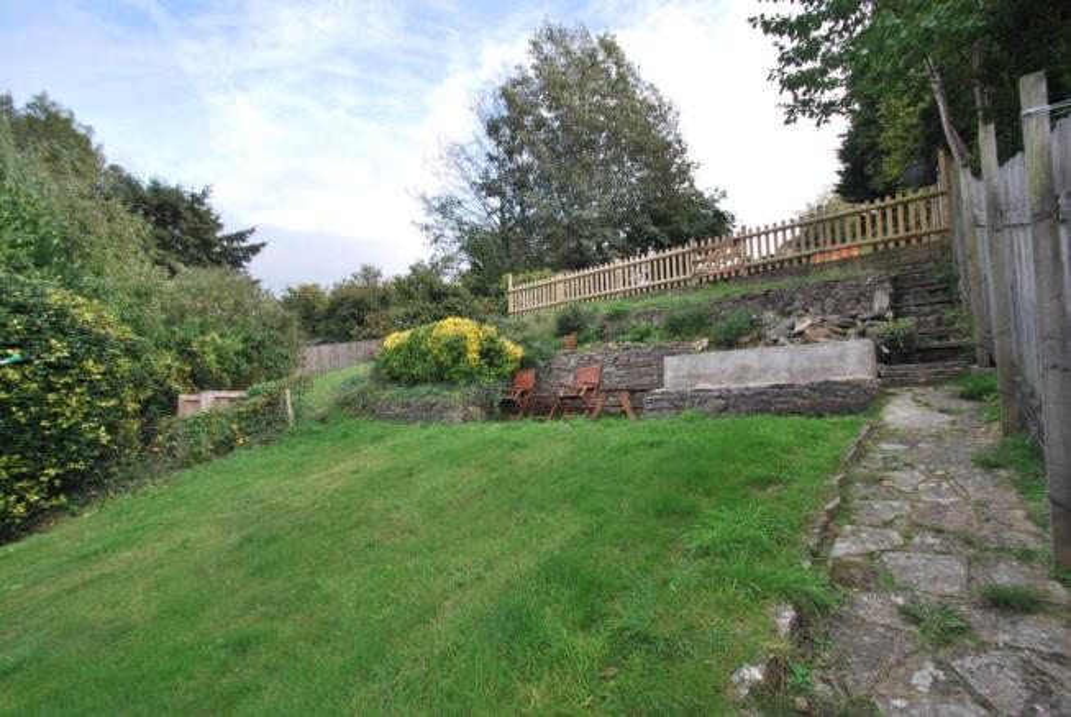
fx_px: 447
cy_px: 358
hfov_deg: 100.3
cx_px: 536
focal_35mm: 15
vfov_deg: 77.5
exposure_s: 1/125
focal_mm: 10
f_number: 5.6
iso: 100
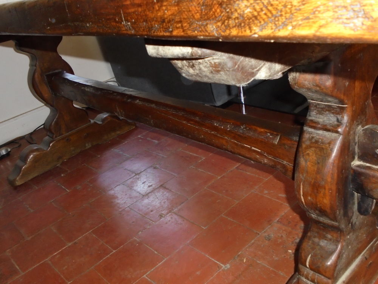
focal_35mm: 34
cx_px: 189
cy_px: 142
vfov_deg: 41.8
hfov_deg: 54.0
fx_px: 371
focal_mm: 6.1
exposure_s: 1/40
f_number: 4
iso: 400
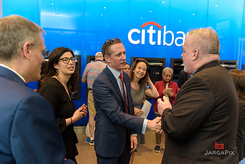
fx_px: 218
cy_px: 82
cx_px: 122
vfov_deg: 41.1
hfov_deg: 58.7
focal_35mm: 32
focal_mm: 32
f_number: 3.2
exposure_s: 1/125
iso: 800
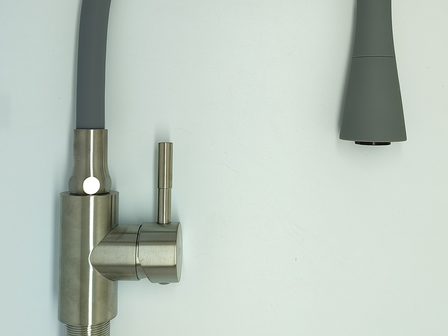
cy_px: 108
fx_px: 427
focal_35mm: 33
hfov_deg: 55.3
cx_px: 230
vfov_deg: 42.3
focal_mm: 5.89
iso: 125
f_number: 1.89
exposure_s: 1/250
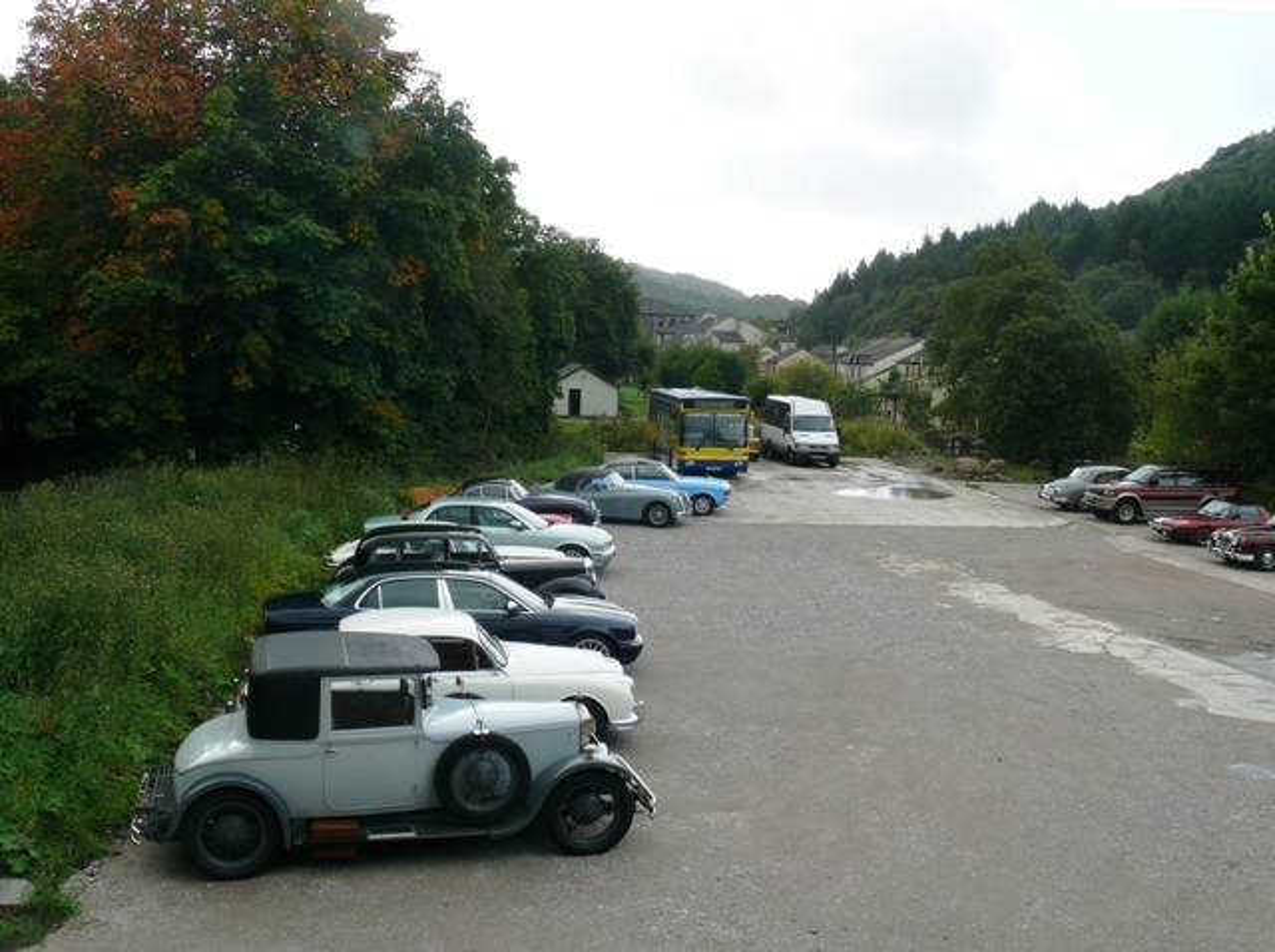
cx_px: 638
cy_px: 476
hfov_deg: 52.7
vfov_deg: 40.6
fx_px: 1287
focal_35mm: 35
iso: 100
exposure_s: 1/250
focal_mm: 7.4
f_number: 5
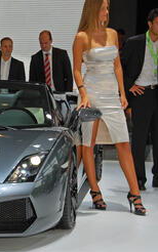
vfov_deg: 17.5
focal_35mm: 119
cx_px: -28
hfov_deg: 10.8
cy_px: 128
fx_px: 819
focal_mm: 48
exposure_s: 1/160
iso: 200
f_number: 6.3
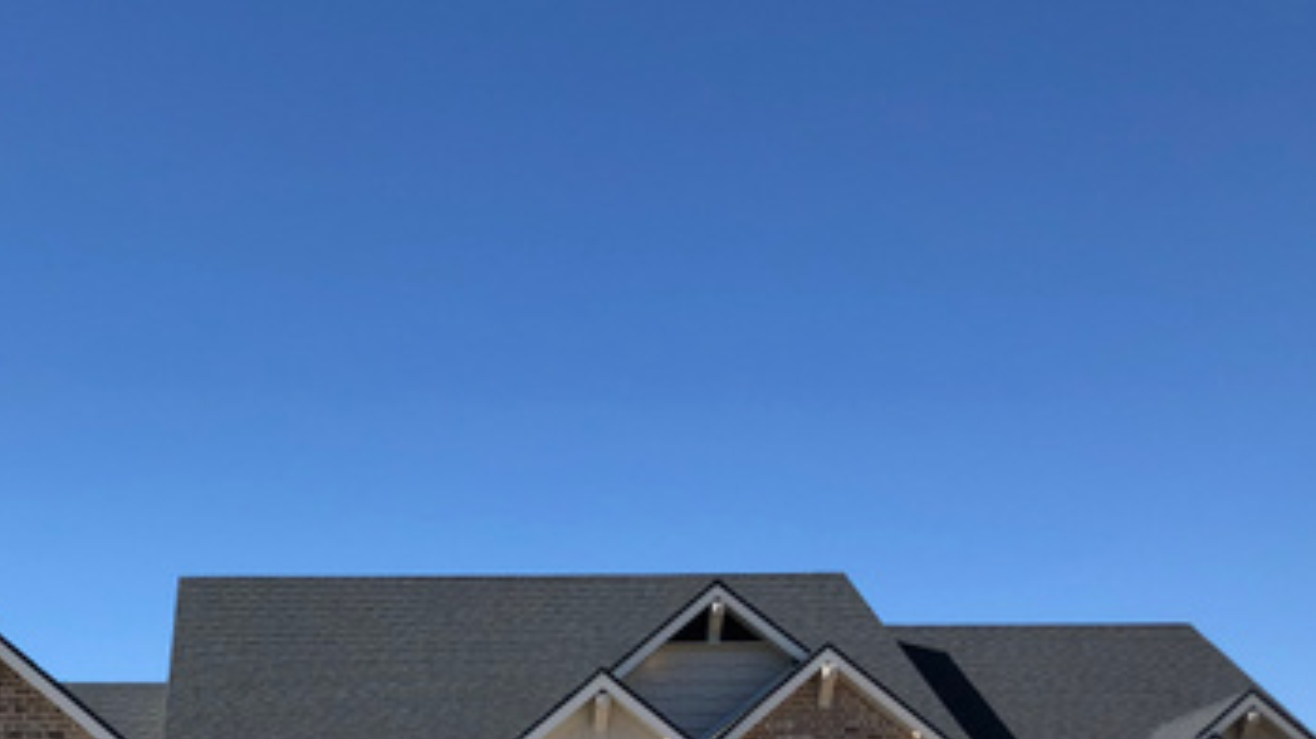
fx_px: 1953
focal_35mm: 56
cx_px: 313
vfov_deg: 20.3
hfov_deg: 36.3
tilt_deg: +5.3
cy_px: 837
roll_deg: +0.1
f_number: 1.8
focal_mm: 3.99
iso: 20
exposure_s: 1/1656
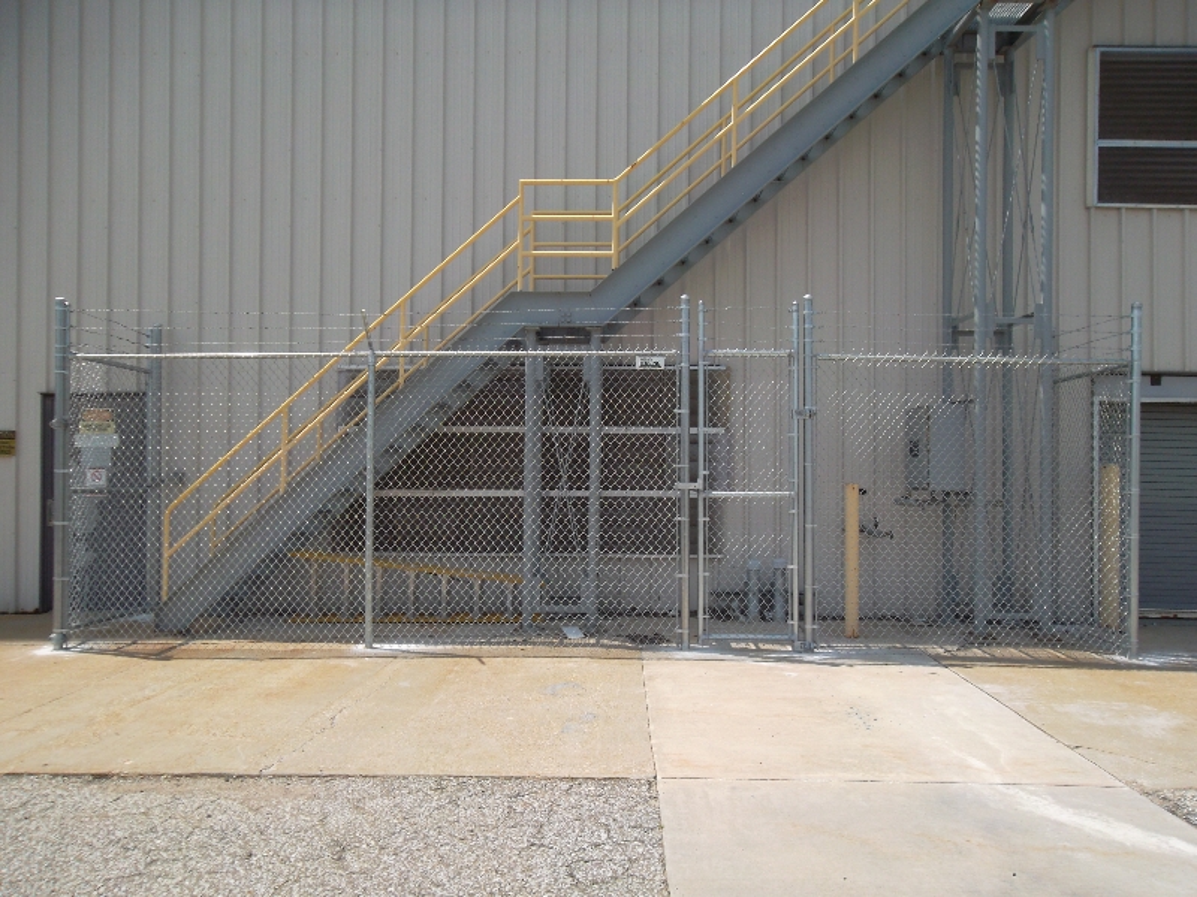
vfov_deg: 51.4
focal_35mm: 27
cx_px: 598
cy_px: 448
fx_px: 934
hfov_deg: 65.3
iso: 80
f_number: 8.9
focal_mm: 4.9
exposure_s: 1/150
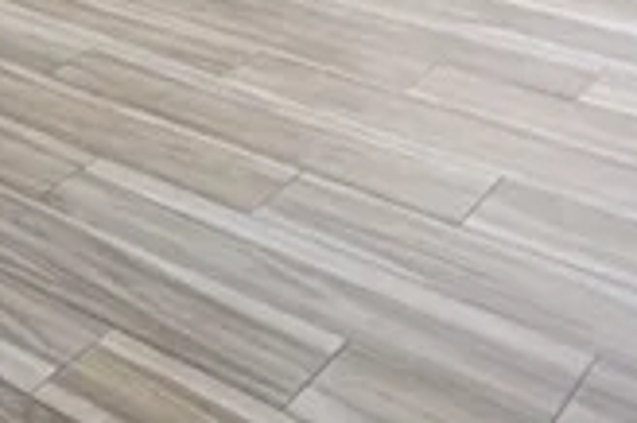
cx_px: -198
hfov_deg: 23.7
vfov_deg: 15.5
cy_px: -347
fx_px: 1326
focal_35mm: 75
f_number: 9
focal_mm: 12
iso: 3200
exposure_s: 1/50
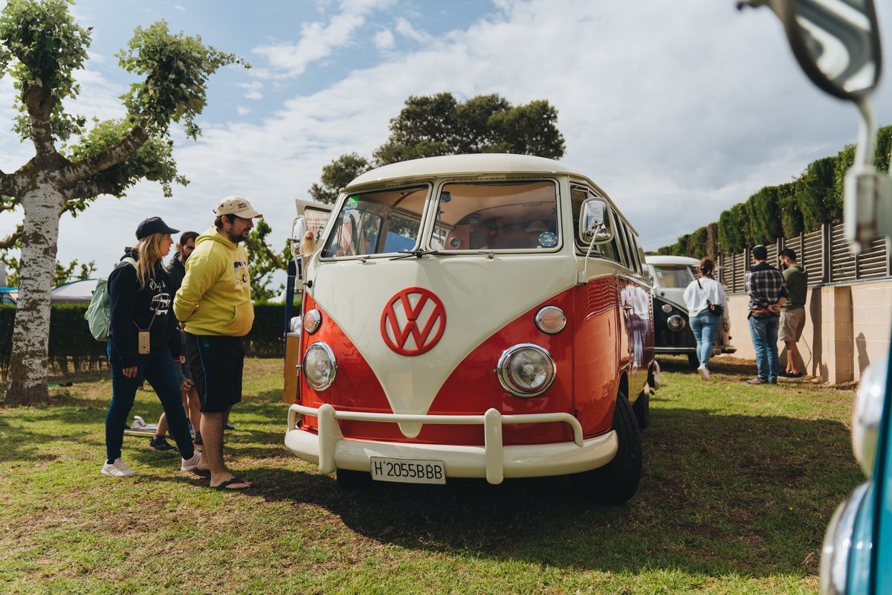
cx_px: 446
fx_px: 694
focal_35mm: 28
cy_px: 298
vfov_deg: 46.4
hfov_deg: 65.5
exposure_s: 1/400
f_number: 2.8
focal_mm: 28
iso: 160
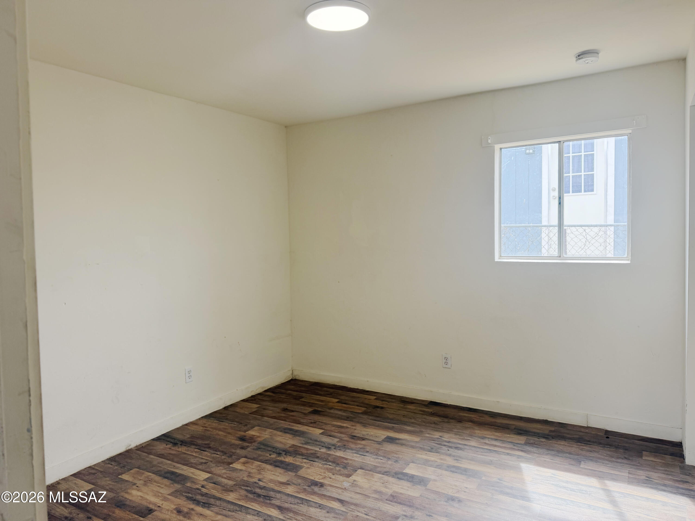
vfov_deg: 56.8
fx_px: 482
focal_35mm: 24
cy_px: 260
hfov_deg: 71.6
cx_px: 348
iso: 80
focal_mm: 6.76
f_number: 1.78
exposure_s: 1/252
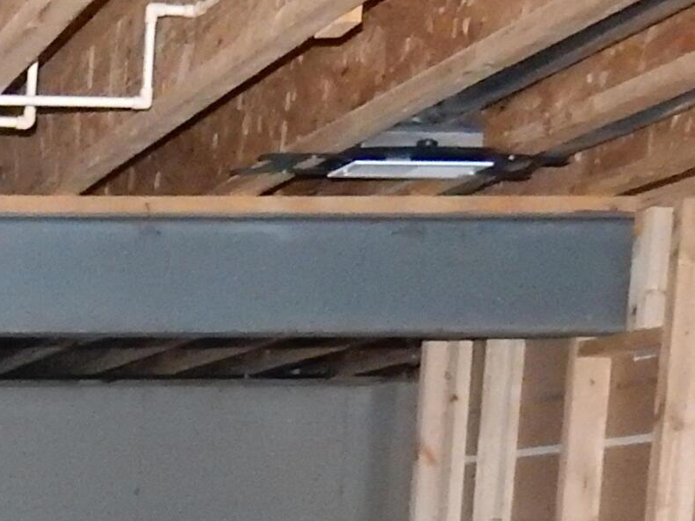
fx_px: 1887
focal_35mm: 94
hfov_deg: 18.0
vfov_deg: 14.1
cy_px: 903
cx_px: -418
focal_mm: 4.5
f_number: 3.7
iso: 1600
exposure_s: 1/30
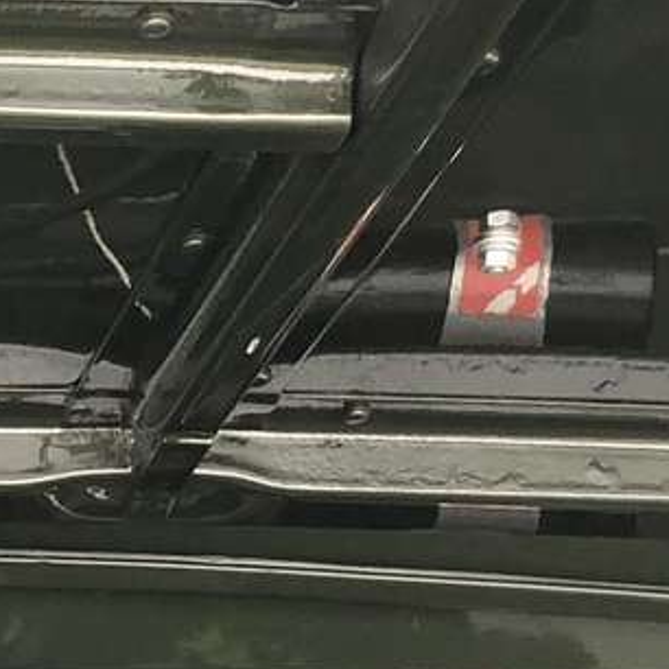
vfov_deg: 9.6
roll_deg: +0.4
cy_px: 1598
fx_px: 3542
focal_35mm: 162
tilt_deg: -32.9
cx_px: -481
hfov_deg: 10.3
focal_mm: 3.99
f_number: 1.8
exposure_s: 1/98
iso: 25
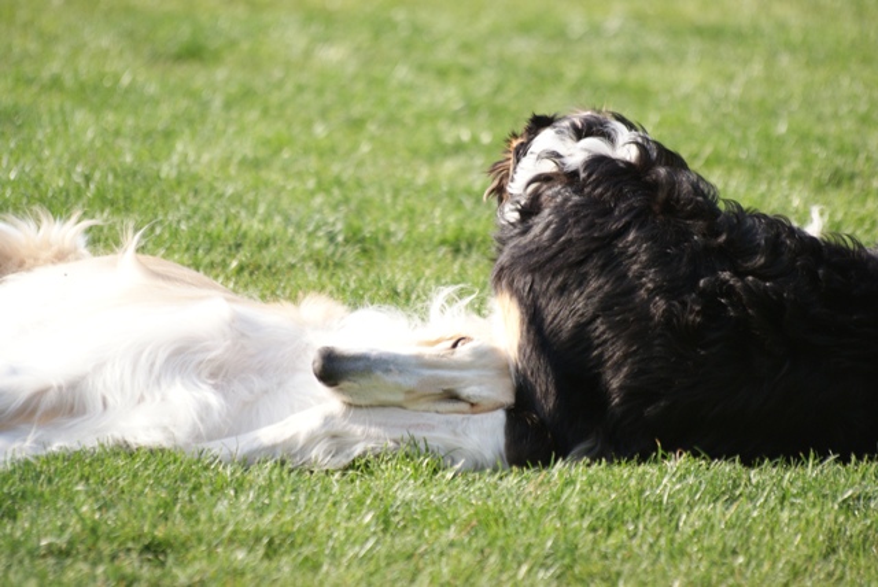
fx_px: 8422
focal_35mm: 345
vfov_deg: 4.0
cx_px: 439
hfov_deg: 6.0
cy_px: 294
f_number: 5.6
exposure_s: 1/500
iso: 250
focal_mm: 230
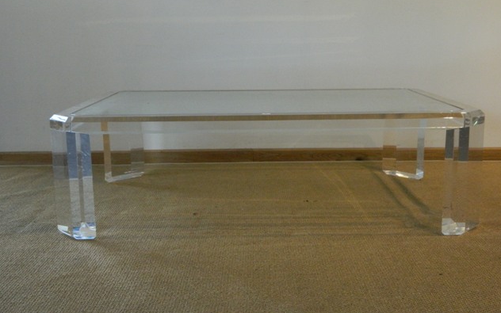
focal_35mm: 44
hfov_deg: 45.3
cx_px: 253
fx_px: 601
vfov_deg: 29.2
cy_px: 134
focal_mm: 7.3
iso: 400
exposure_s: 1/60
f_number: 3.5
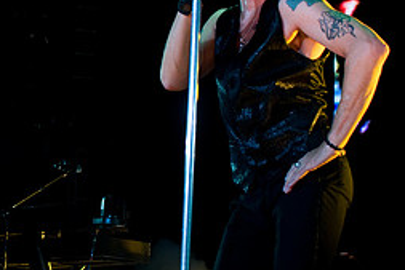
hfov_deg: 19.4
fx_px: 1159
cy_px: 82
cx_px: 27
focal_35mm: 103
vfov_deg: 13.3
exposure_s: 1/320
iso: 800
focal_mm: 30
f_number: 4
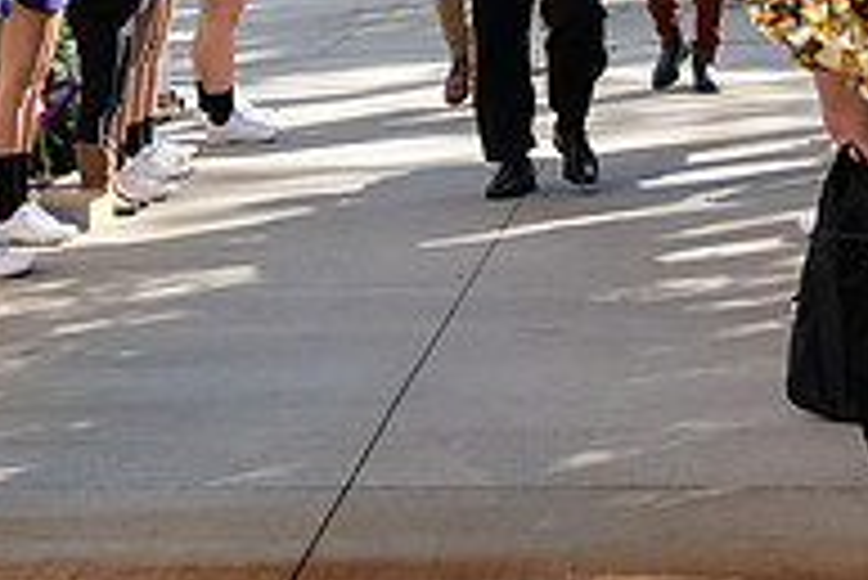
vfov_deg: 9.5
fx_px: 3474
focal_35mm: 144
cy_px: -43
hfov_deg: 14.2
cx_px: 454
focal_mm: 48
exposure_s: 1/500
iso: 400
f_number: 6.3
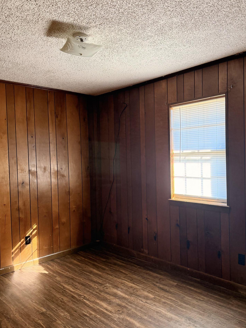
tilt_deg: -1.7
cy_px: 167
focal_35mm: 29
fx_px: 275
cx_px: 147
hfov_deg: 48.0
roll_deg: +2.0
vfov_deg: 61.7
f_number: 1.78
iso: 250
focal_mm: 6.76
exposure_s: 1/60
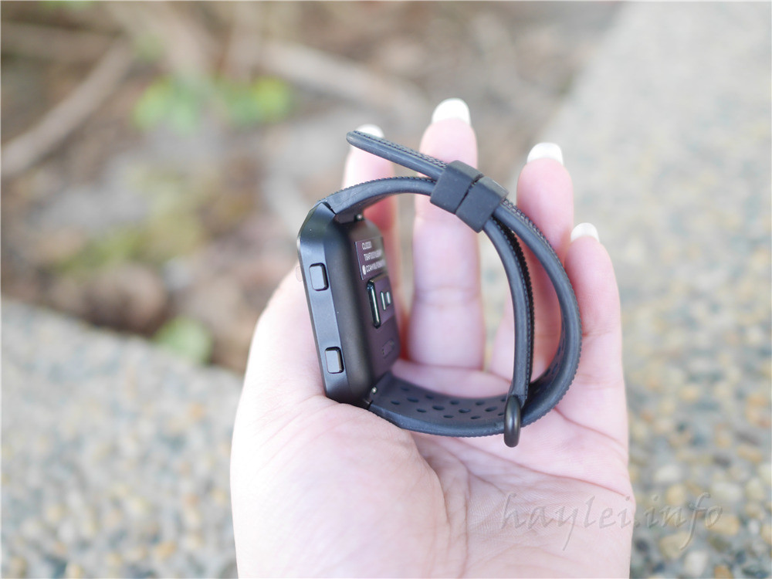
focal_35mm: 30
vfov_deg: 46.8
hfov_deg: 60.0
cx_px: 386
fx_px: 669
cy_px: 290
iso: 250
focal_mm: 15
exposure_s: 1/60
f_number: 1.7
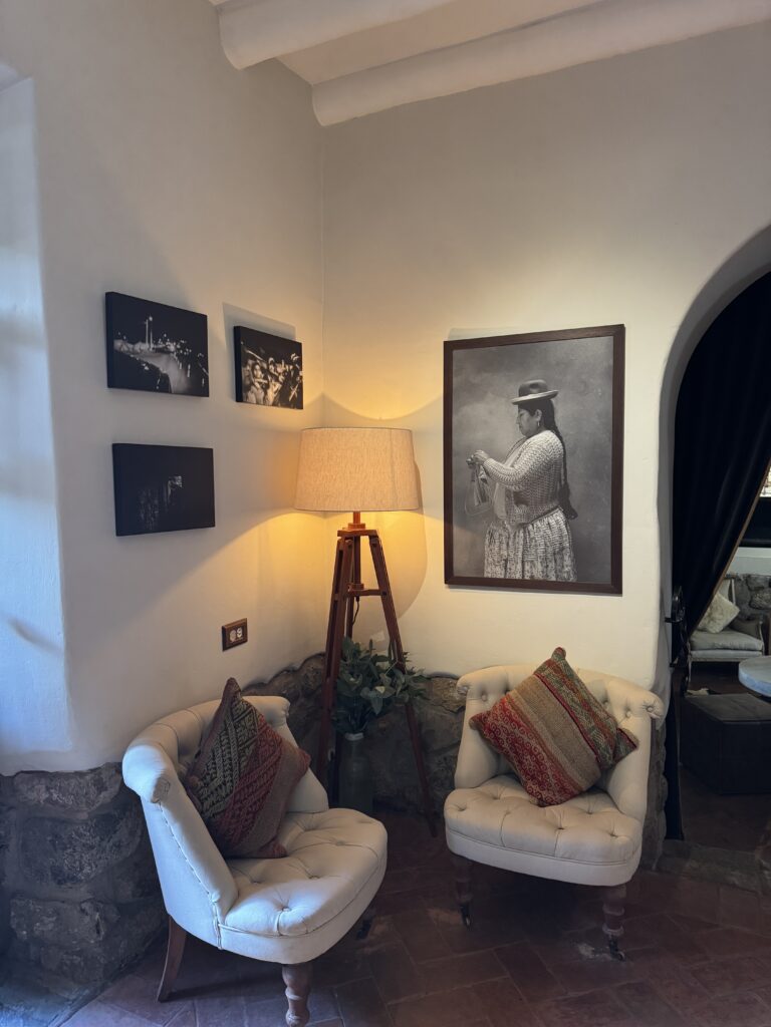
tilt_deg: -3.5
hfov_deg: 56.8
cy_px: 514
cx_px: 386
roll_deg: +0.7
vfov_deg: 71.6
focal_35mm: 24
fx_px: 713
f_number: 1.78
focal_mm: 6.76
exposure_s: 1/60
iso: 500
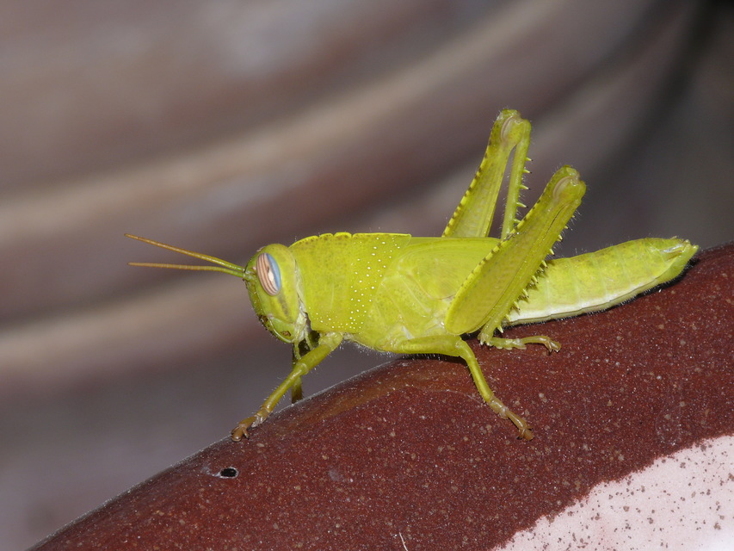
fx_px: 4241
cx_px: 367
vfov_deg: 7.4
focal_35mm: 200
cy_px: 276
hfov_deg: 9.9
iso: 100
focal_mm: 42.3
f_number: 11
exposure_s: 1/640
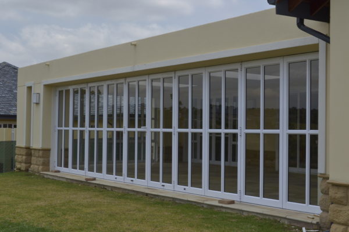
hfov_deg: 37.9
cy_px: 116
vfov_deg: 25.8
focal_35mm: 52
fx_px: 509
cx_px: 174
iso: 100
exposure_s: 1/160
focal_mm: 35
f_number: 11
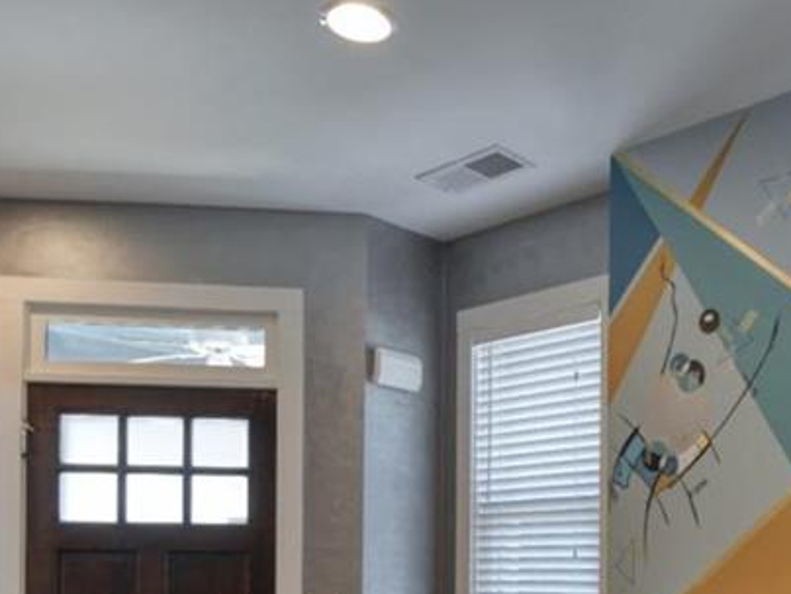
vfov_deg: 34.1
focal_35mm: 39
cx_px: 597
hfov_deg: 46.1
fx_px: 891
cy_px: 570
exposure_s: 1/3
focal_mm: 16
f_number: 8
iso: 100
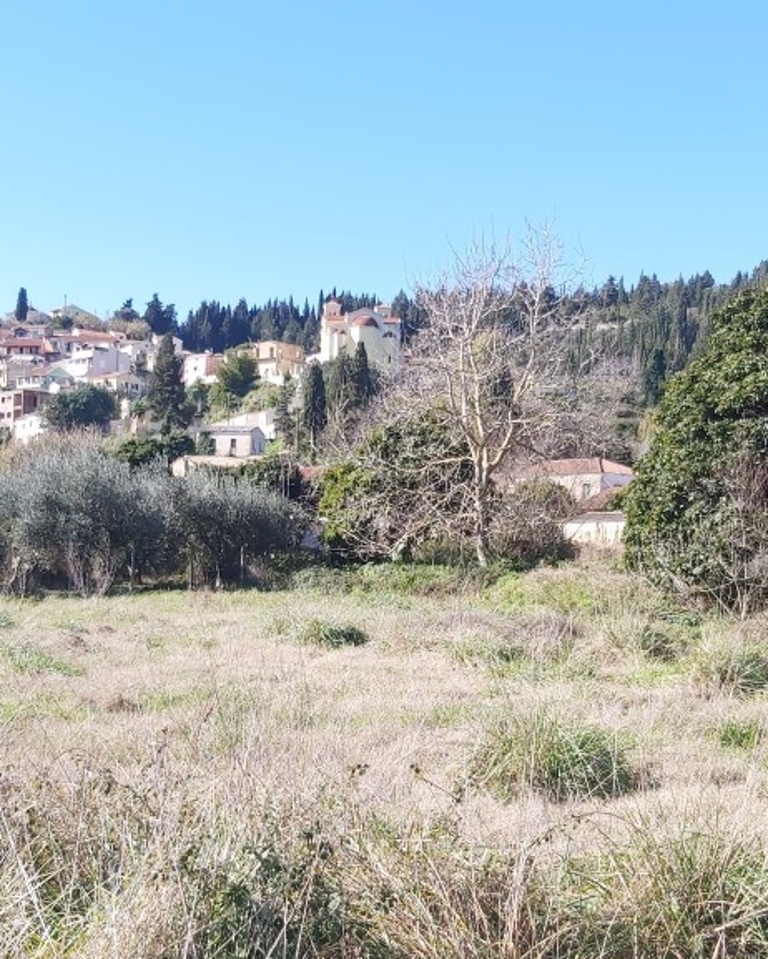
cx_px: 399
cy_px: 495
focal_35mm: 45
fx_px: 1278
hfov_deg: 33.4
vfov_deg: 41.1
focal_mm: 3.92
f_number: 1.7
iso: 64
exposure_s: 1/869
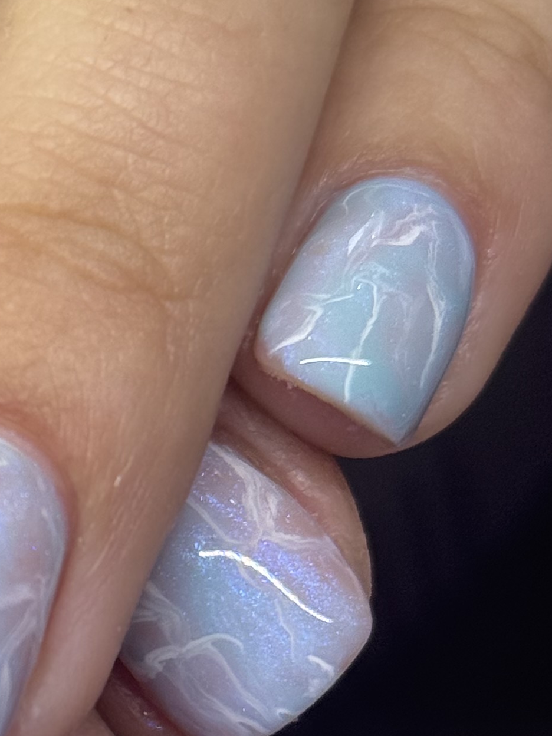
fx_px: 3297
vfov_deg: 12.7
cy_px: 635
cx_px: -268
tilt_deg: -45.5
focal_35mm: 155
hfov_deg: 9.3
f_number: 1.78
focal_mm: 6.76
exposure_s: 1/514
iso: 64
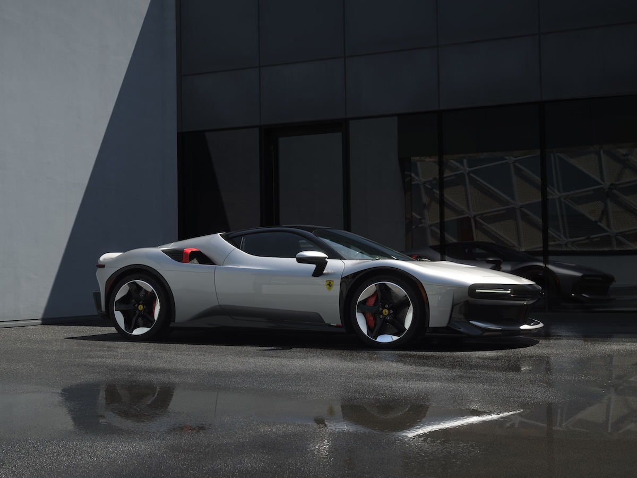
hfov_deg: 40.4
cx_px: 318
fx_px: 865
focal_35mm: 47
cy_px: 239
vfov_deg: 30.9
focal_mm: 59.6
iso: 500
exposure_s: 1/400
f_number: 11
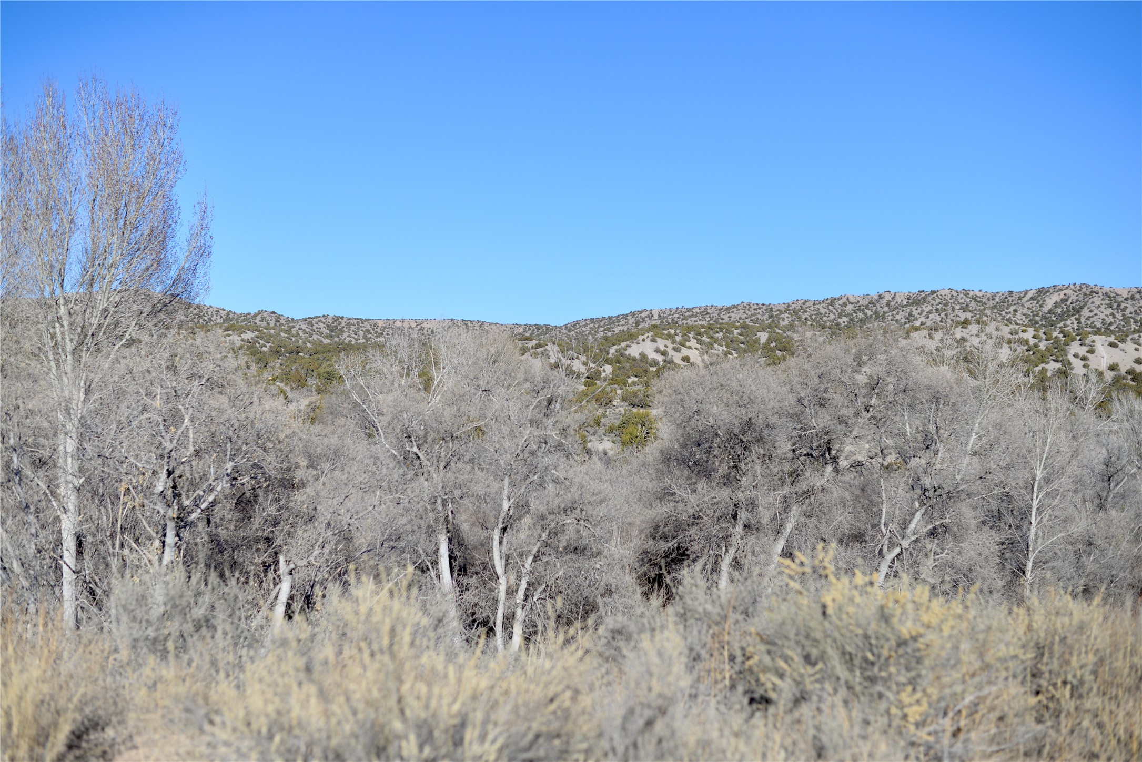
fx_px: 1587
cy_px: 381
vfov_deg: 27.0
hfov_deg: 39.6
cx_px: 571
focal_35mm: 50
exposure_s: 1/3200
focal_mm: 50
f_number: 2.8
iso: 100
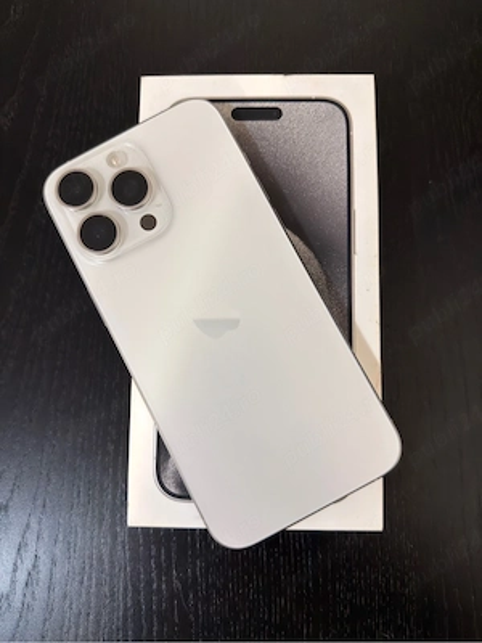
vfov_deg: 71.6
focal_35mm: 24
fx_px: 446
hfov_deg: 56.8
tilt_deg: -84.7
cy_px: 322
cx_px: 241
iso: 500
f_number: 1.78
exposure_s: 1/33
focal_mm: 6.76
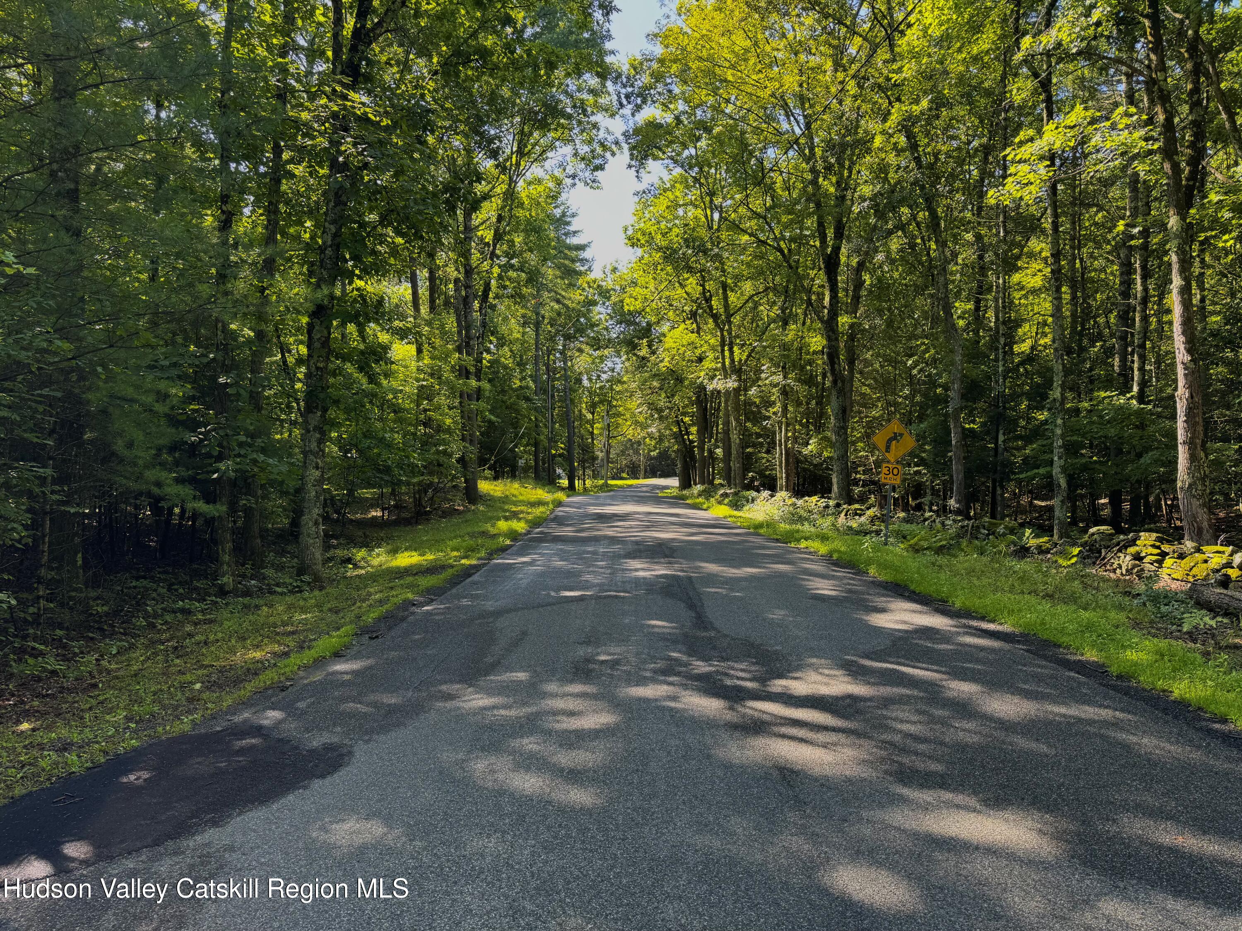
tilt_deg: -0.4
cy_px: 466
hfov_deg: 71.6
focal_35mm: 24
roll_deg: +0.9
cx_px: 621
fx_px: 861
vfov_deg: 56.8
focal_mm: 6.76
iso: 64
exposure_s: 1/176
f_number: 1.78
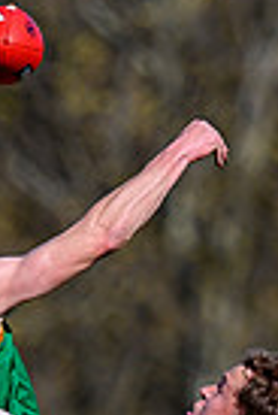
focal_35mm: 3343
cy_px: 543
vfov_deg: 0.6
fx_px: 38526
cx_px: 200
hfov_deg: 0.4
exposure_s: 1/2000
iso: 110
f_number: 4
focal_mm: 500
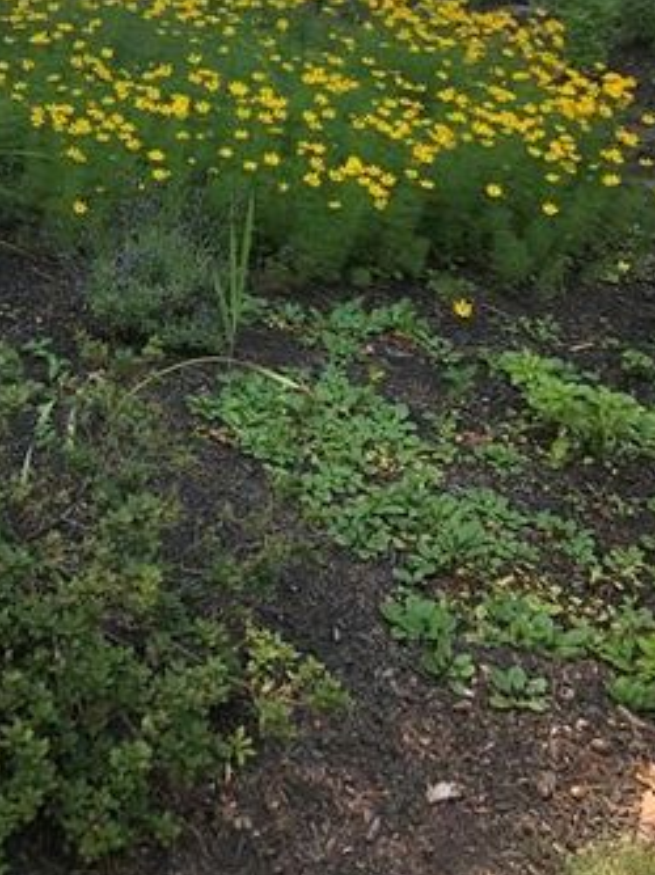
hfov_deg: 25.2
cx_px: 60
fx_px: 1415
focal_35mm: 56
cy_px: 96
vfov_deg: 32.7
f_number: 1.8
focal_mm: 3.99
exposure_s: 1/340
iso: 20
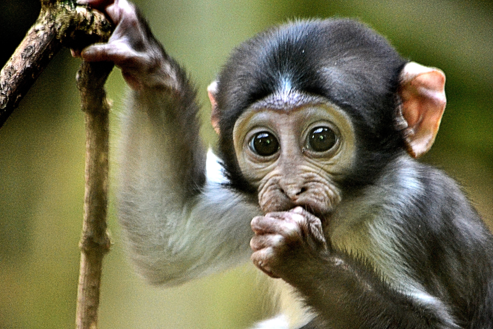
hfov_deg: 4.3
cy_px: 160
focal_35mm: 478
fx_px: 6545
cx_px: 240
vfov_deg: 2.9
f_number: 5.6
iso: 2000
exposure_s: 1/125
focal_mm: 300
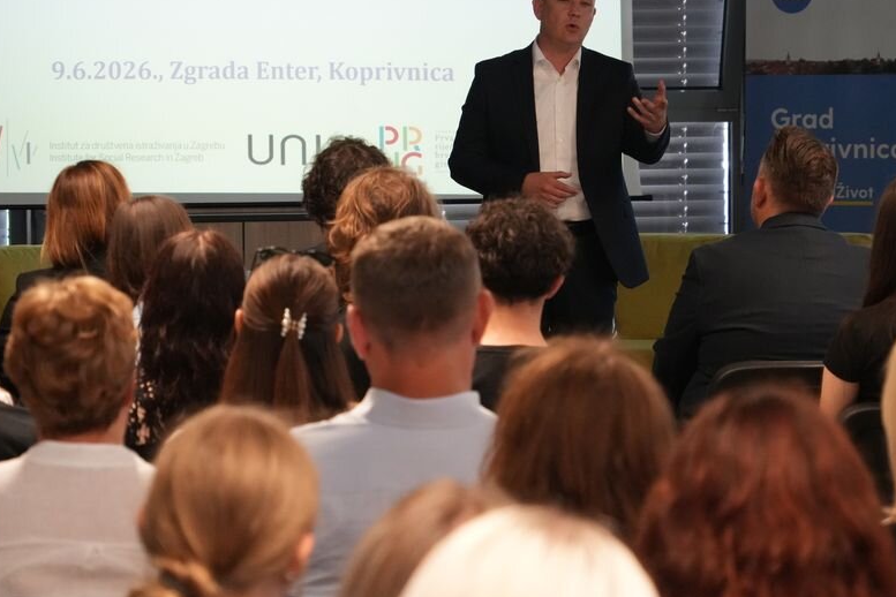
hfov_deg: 12.4
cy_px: 256
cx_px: 520
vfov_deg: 8.3
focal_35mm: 166
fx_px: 4131
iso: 8000
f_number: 8
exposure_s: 1/160
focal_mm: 126
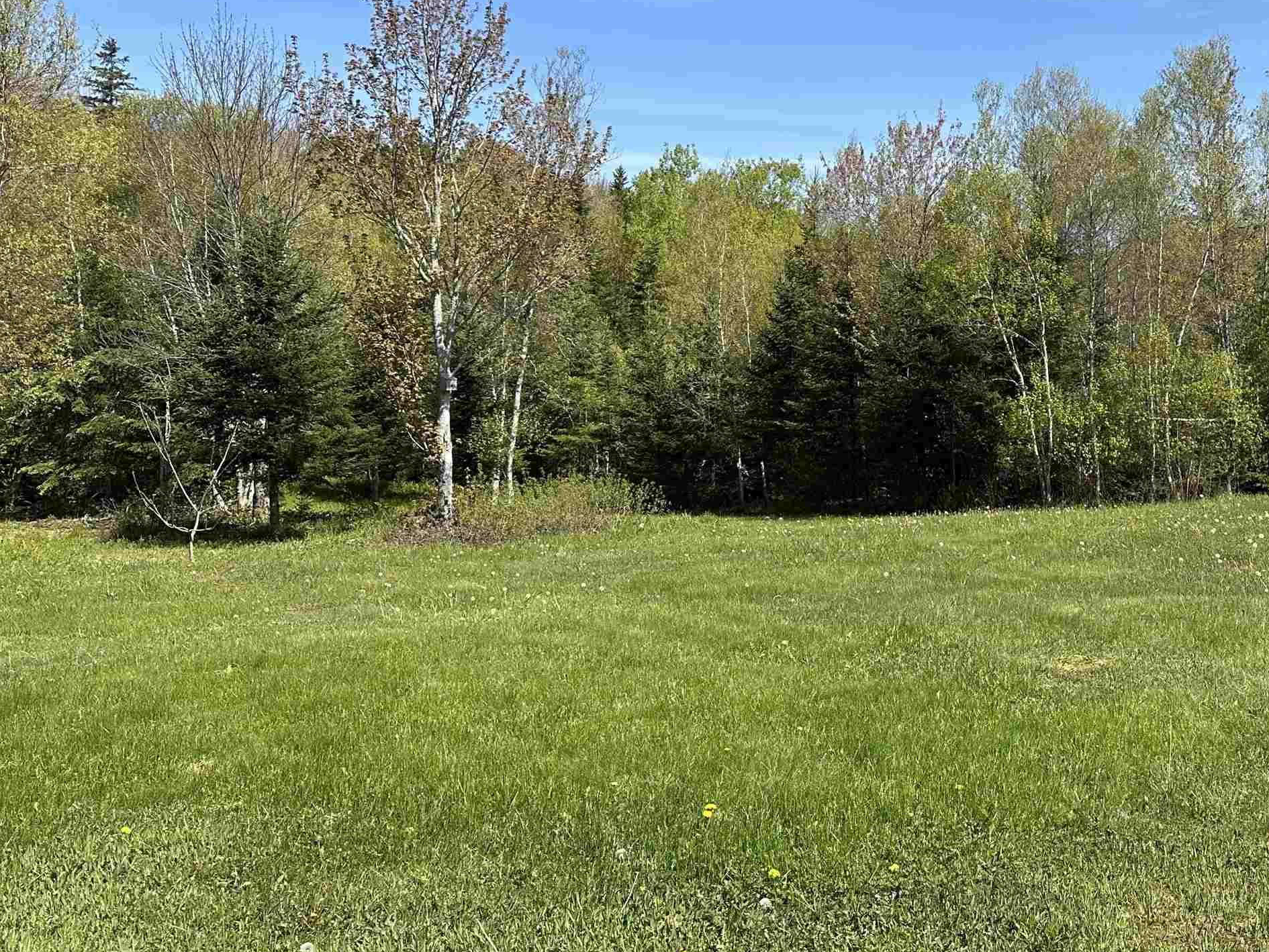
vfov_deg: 36.8
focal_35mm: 39
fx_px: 1430
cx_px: 988
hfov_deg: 45.8
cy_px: 421
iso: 80
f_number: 1.78
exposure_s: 1/3472
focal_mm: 6.86
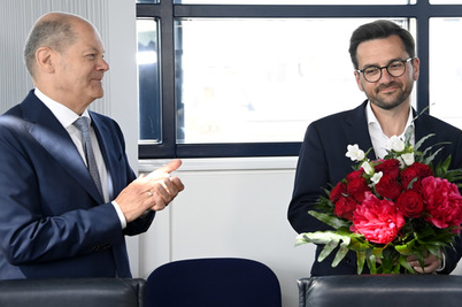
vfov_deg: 18.6
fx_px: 936
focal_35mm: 73
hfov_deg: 27.7
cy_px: 164
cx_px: 235
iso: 4000
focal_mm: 65
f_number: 5.6
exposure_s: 1/500
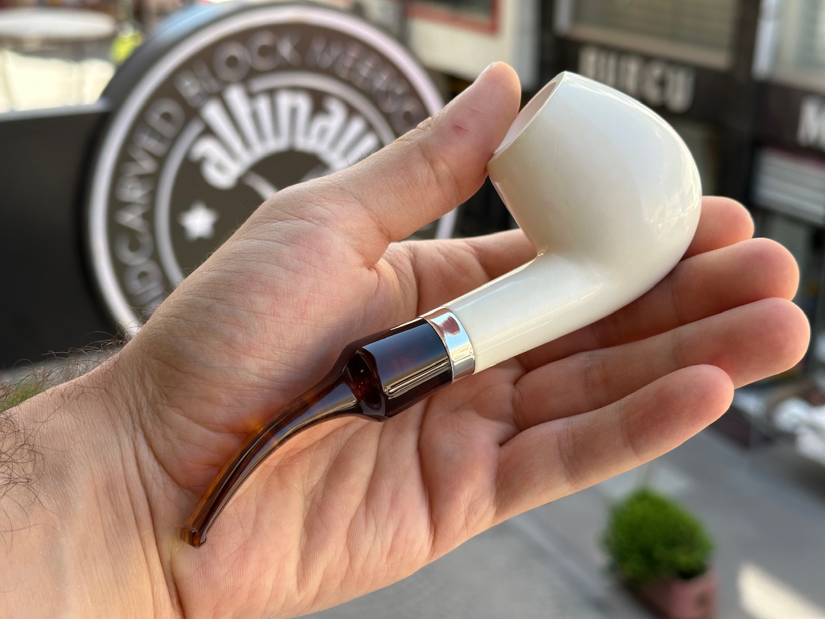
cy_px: 310
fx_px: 1144
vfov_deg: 30.3
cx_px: 412
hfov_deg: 39.7
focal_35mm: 48
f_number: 1.78
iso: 64
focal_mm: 6.86
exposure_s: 1/448
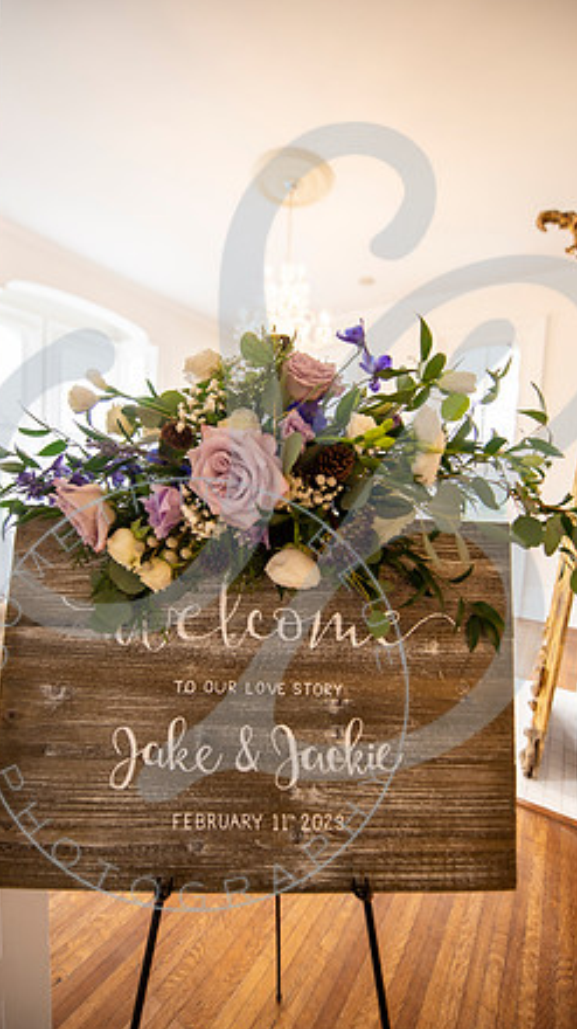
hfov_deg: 70.4
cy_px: 517
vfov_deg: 103.0
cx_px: 297
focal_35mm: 15
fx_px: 409
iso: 500
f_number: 2.8
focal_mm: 14
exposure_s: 1/200
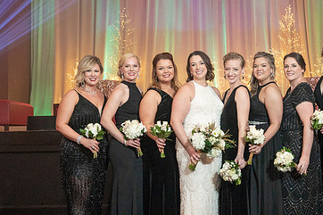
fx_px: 547
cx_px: 207
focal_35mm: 61
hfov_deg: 32.7
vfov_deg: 22.2
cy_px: 109
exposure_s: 1/100
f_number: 5.6
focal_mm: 37
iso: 4000
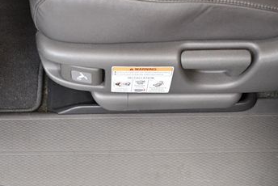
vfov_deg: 20.1
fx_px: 518
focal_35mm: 67
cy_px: 157
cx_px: 91
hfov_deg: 29.8
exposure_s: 1/125
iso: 2000
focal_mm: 18
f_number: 3.5
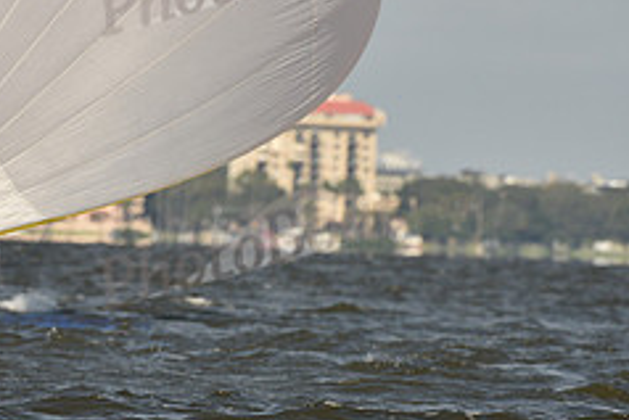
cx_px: -37
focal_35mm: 976
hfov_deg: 2.1
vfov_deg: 1.4
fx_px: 17063
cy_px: 141
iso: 250
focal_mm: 400
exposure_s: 1/1250
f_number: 8
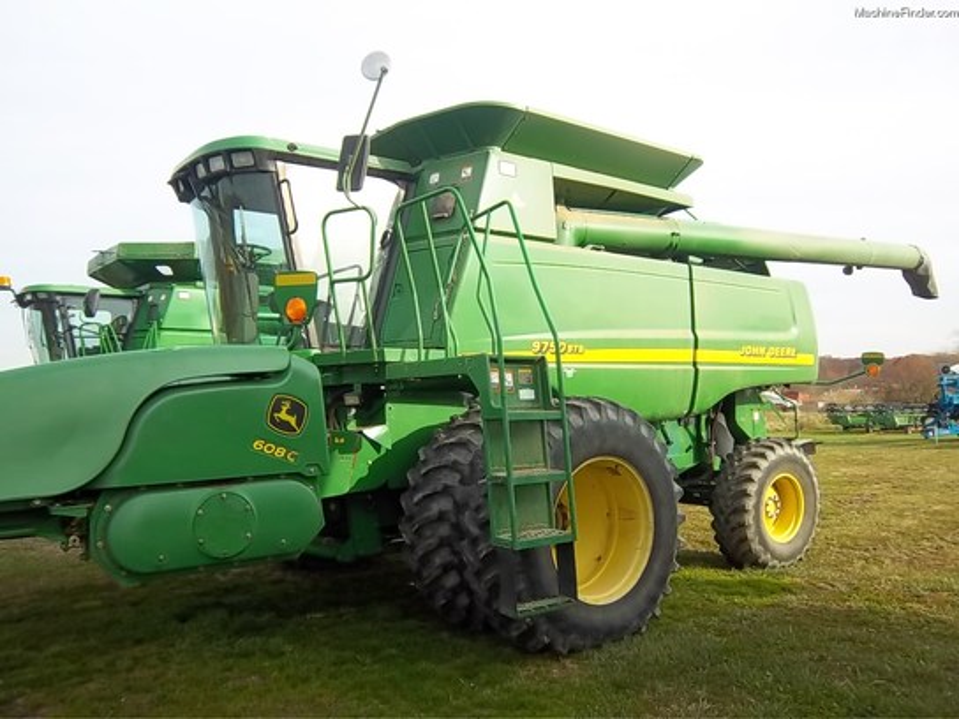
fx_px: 776
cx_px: 480
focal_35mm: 28
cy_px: 360
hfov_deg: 63.4
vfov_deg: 49.7
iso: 64
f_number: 3.5
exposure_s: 1/250
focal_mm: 5.05
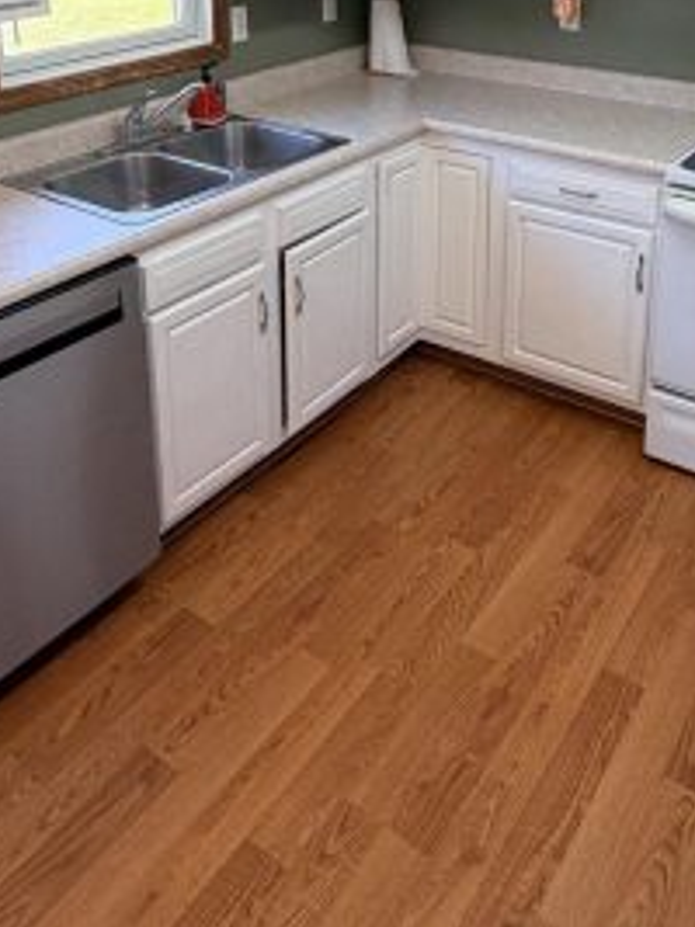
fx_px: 938
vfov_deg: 47.4
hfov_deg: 40.6
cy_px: 95
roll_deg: +0.1
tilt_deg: -15.1
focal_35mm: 35
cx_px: 400
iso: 250
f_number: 2.2
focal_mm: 2.22
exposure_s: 1/120
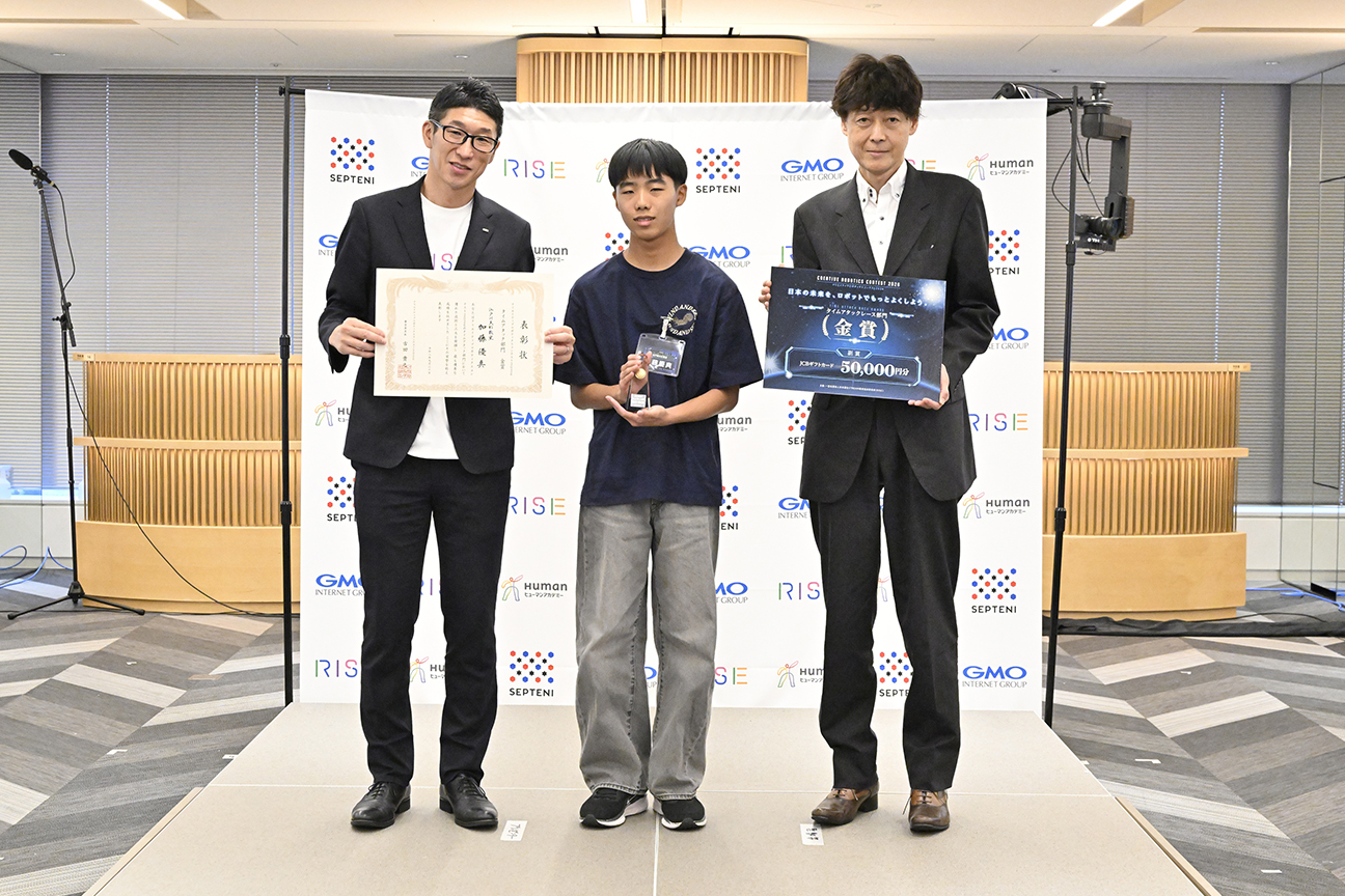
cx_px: 658
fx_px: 2017
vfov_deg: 25.1
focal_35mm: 54
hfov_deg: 36.9
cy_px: 421
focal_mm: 50
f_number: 7.1
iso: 10000
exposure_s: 1/200
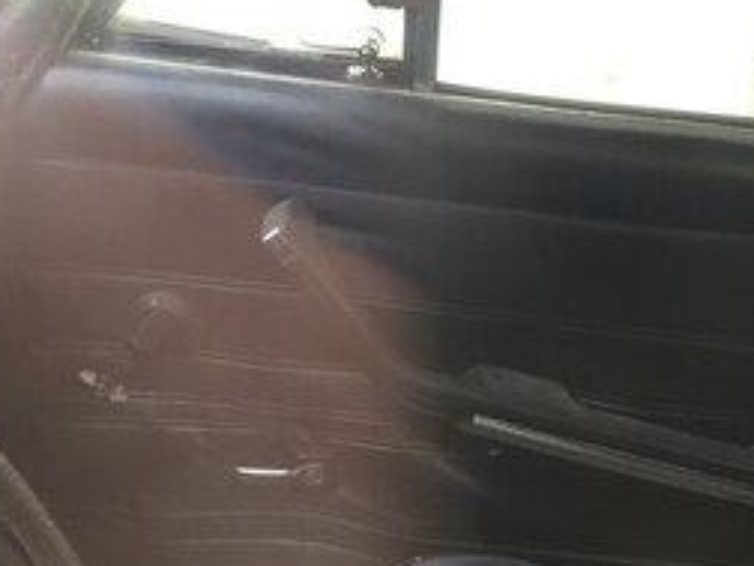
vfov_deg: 18.6
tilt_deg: -26.6
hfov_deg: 25.5
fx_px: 1655
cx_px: 518
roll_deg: -7.5
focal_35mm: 76
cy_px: 627
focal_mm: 4.15
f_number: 2.2
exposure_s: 1/120
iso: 50
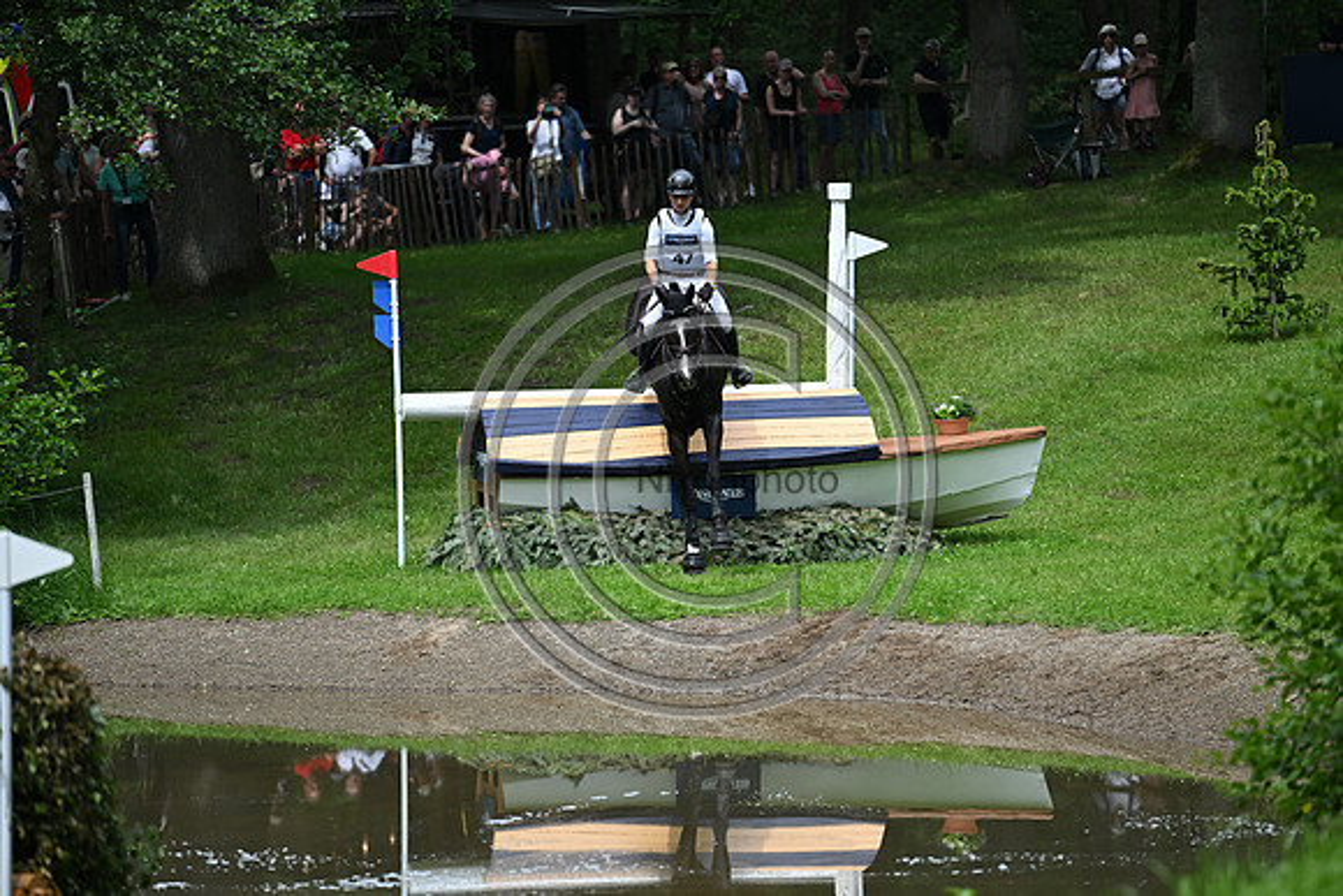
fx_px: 7463
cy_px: 448
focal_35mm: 200
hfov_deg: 10.3
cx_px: 672
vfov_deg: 6.9
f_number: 3.5
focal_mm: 200
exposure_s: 1/1250
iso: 200
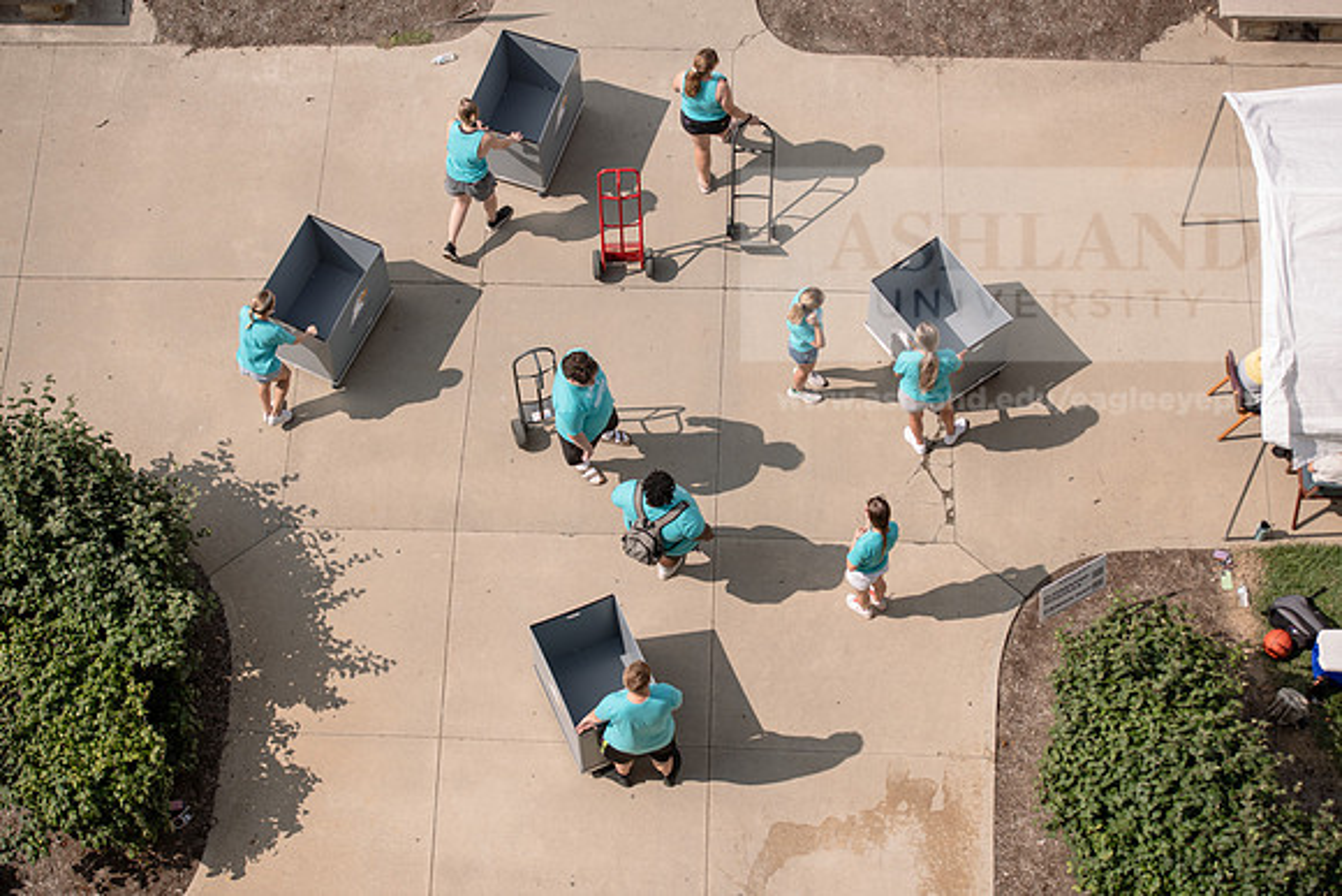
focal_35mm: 70
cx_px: 671
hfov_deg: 28.8
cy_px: 448
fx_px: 2610
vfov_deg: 19.5
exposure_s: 1/800
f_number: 3.5
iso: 64
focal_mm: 70
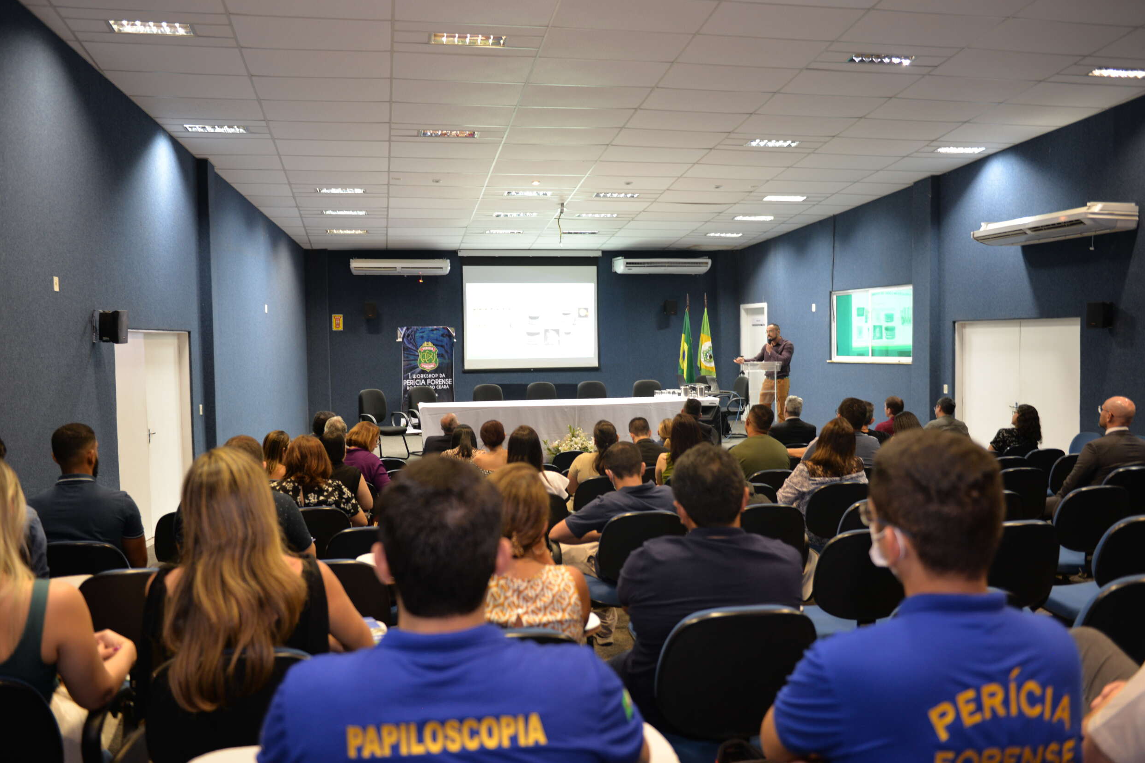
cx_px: 569
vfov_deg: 43.6
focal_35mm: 30
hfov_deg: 61.9
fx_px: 954
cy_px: 394
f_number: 2.8
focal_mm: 29
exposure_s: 1/20
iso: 640
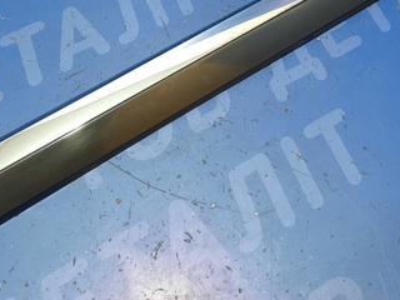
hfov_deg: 38.2
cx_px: 209
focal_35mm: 50
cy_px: 20
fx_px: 578
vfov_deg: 27.8
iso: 250
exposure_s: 1/33
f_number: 2
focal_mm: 4.6
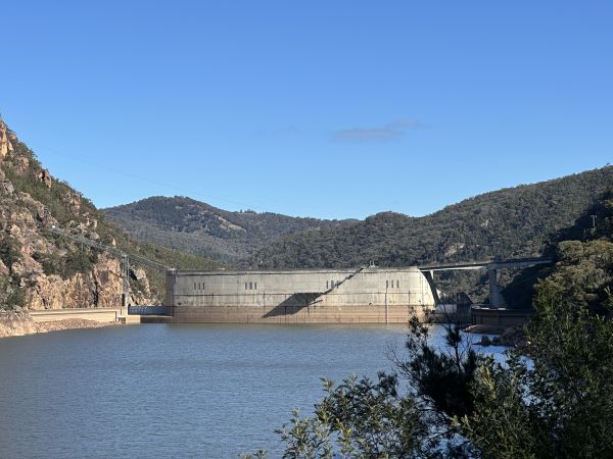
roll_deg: -0.5
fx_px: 1364
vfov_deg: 19.1
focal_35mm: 77
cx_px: 306
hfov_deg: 25.3
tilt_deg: +2.5
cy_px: 230
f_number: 2.8
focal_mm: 9
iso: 32
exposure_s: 1/815
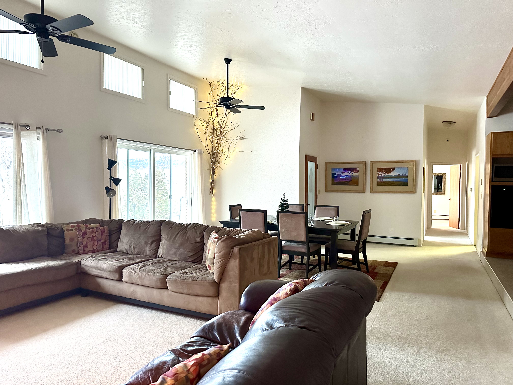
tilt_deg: -1.3
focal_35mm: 24
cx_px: 256
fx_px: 356
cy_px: 192
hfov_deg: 71.6
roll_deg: -0.7
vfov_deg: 56.8
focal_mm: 6.86
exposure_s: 1/60
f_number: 1.78
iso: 800
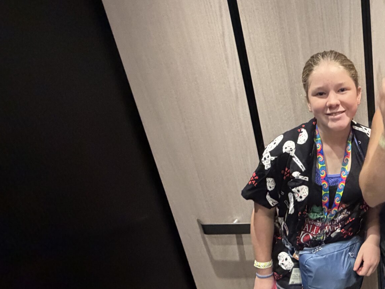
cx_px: 408
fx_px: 345
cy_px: 149
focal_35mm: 31
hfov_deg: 46.0
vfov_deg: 45.4
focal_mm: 2.22
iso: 800
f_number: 2.2
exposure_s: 1/60
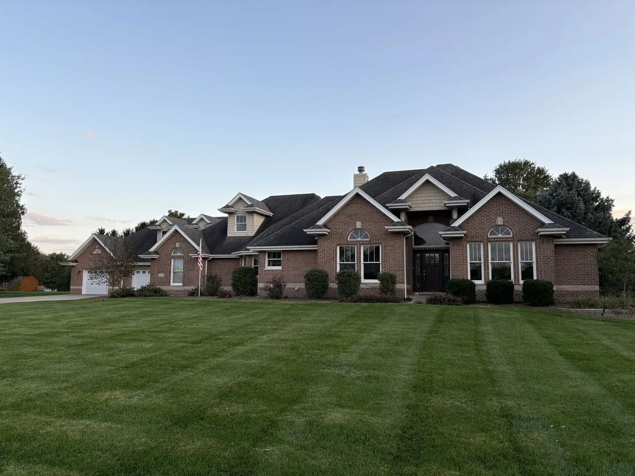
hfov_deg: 67.3
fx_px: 477
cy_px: 238
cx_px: 318
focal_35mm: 26
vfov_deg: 53.1
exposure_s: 1/478
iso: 50
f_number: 1.6
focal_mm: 5.96
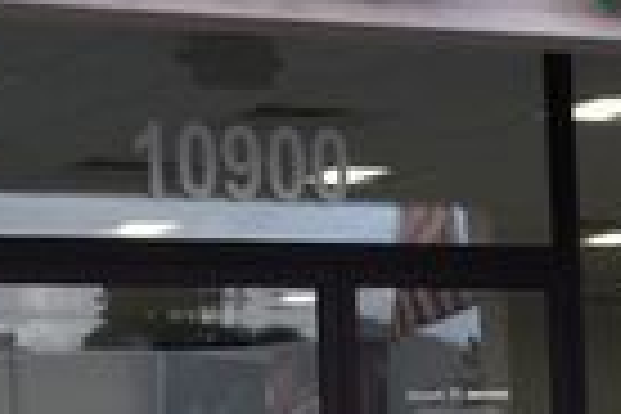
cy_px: 580
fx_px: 2989
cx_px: 940
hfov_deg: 11.4
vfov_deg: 7.8
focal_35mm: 173
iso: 400
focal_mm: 25
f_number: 10
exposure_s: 1/160
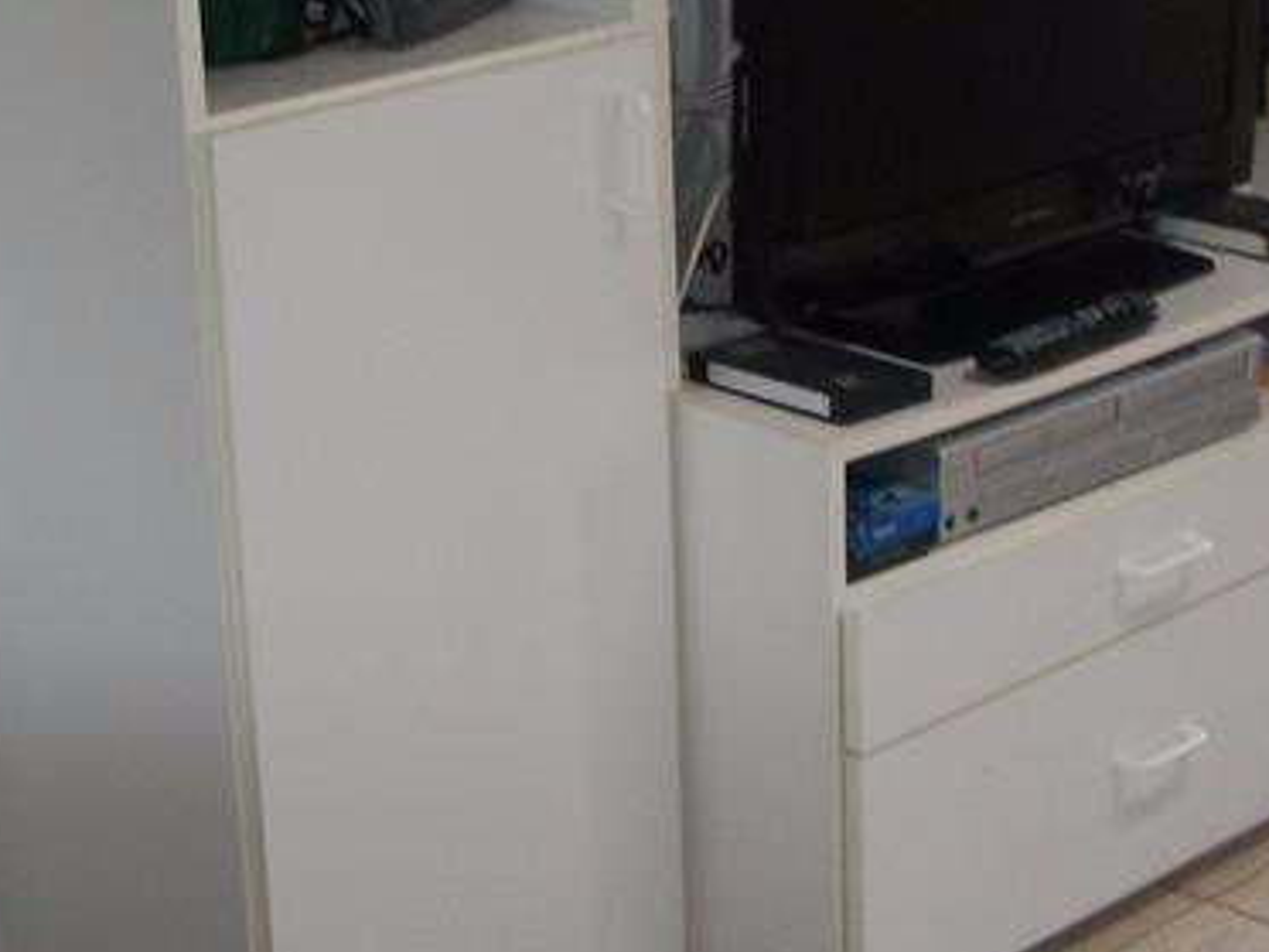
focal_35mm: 88
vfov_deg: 16.7
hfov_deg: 22.2
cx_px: 710
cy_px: 242
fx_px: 3226
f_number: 2.9
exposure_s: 1/30
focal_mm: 5.7
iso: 80
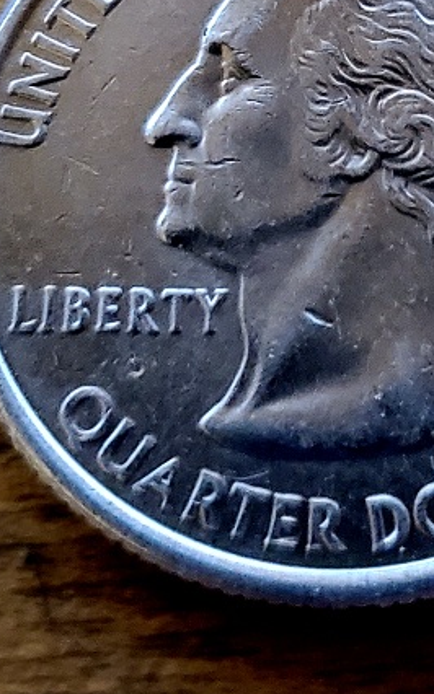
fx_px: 814
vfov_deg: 45.6
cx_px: 329
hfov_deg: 29.3
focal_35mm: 43
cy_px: 237
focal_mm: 4.3
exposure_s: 1/24
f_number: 1.5
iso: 640
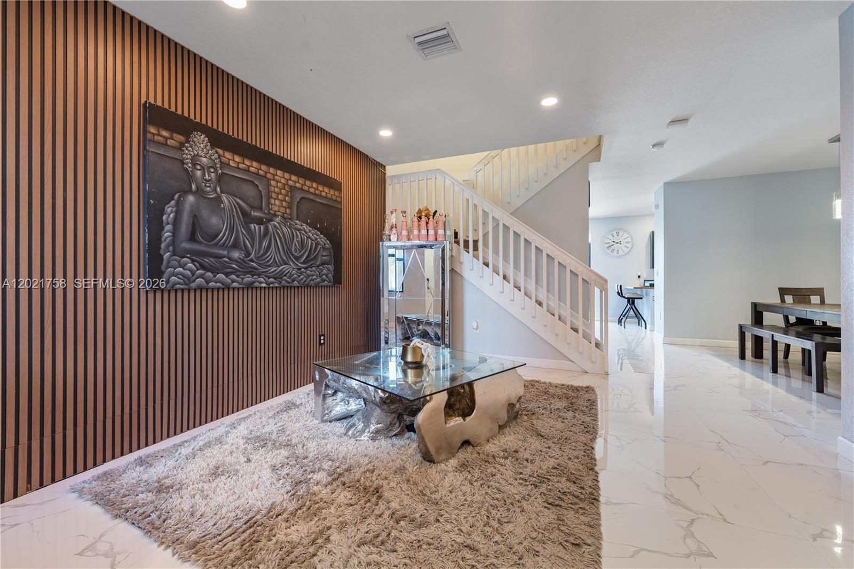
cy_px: 284
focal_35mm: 14
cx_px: 427
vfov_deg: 81.2
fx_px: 332
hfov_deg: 104.3
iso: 100
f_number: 8
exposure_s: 4
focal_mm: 14
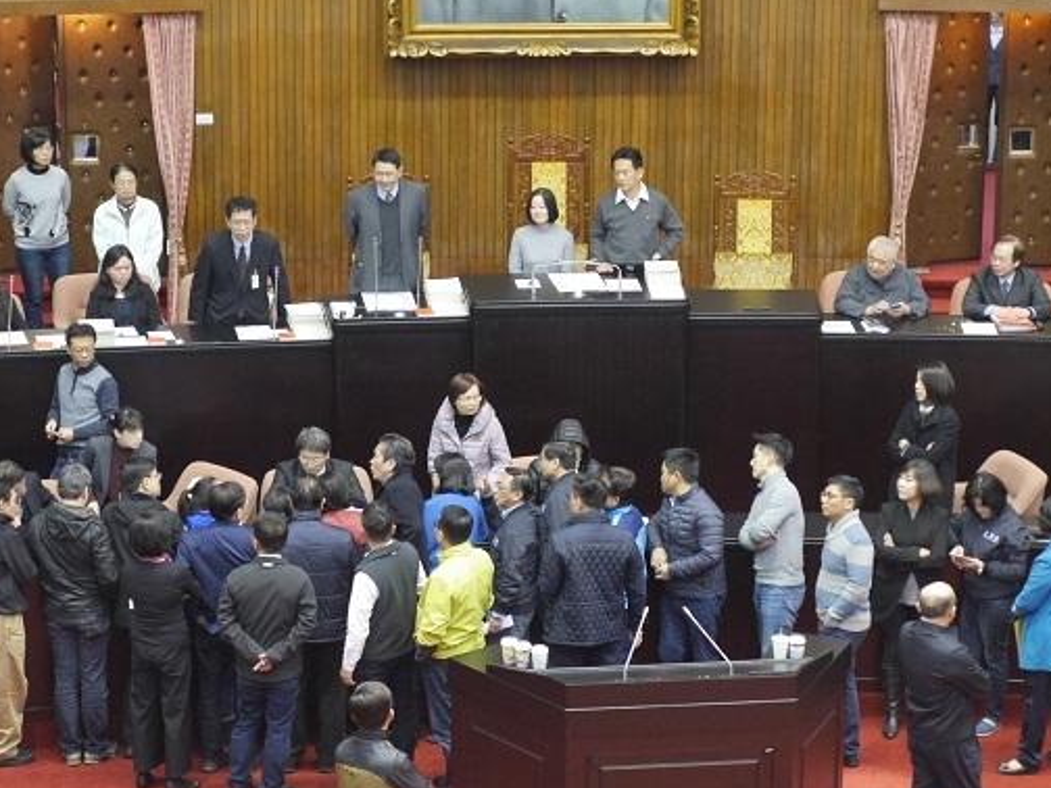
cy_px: 305
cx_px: 584
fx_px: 3583
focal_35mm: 118
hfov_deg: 16.7
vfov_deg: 12.5
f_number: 2.8
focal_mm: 35
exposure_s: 1/80
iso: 2000
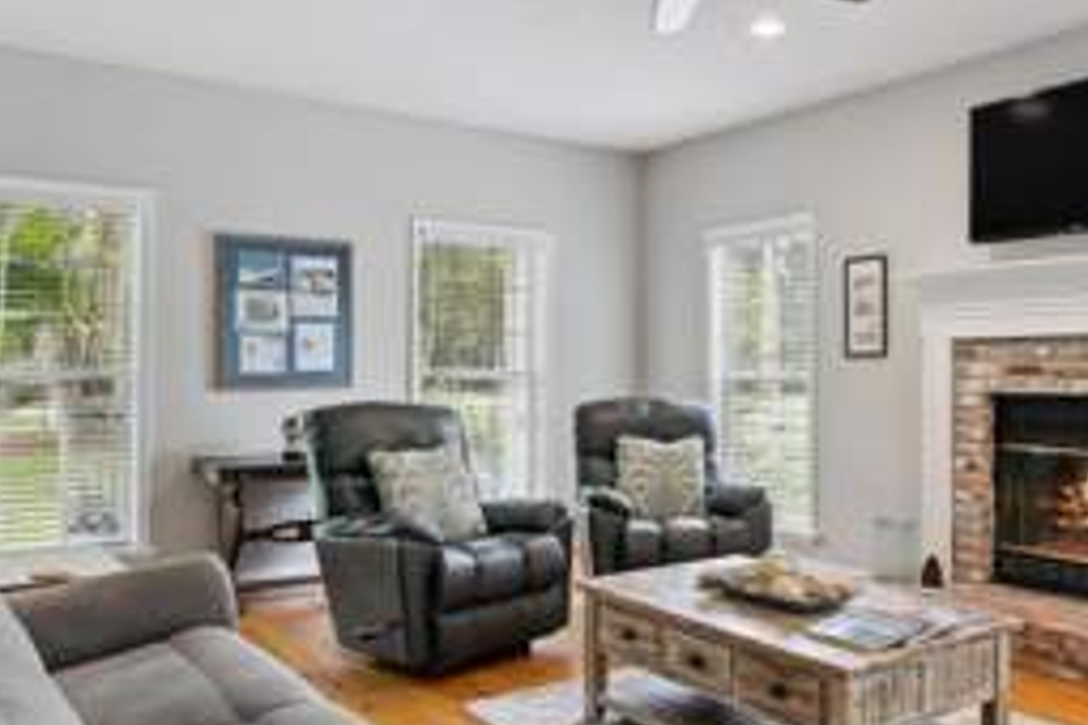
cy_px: 405
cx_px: 717
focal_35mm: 32
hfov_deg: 57.5
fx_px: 967
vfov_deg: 41.1
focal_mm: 17
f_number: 8
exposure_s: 1/60
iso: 250
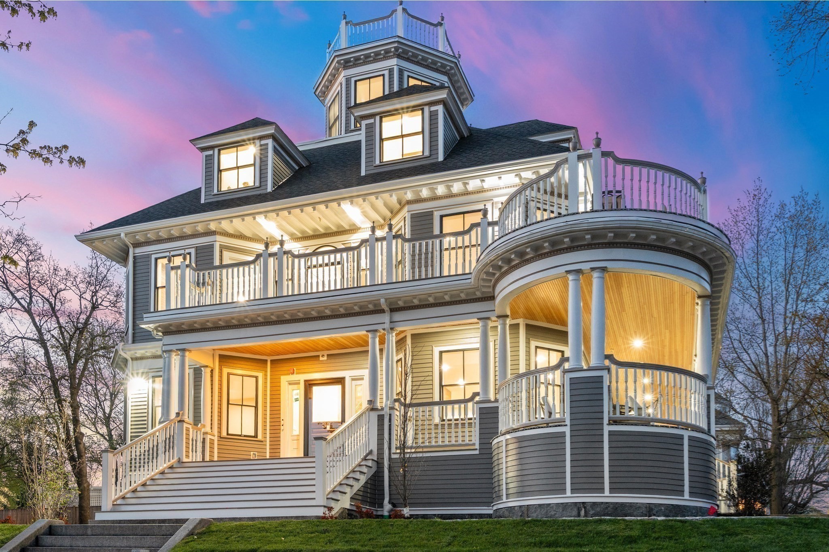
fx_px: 714
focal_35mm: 31
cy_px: 276
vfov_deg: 42.3
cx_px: 414
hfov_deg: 60.3
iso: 2000
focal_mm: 31
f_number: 7.1
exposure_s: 1/4
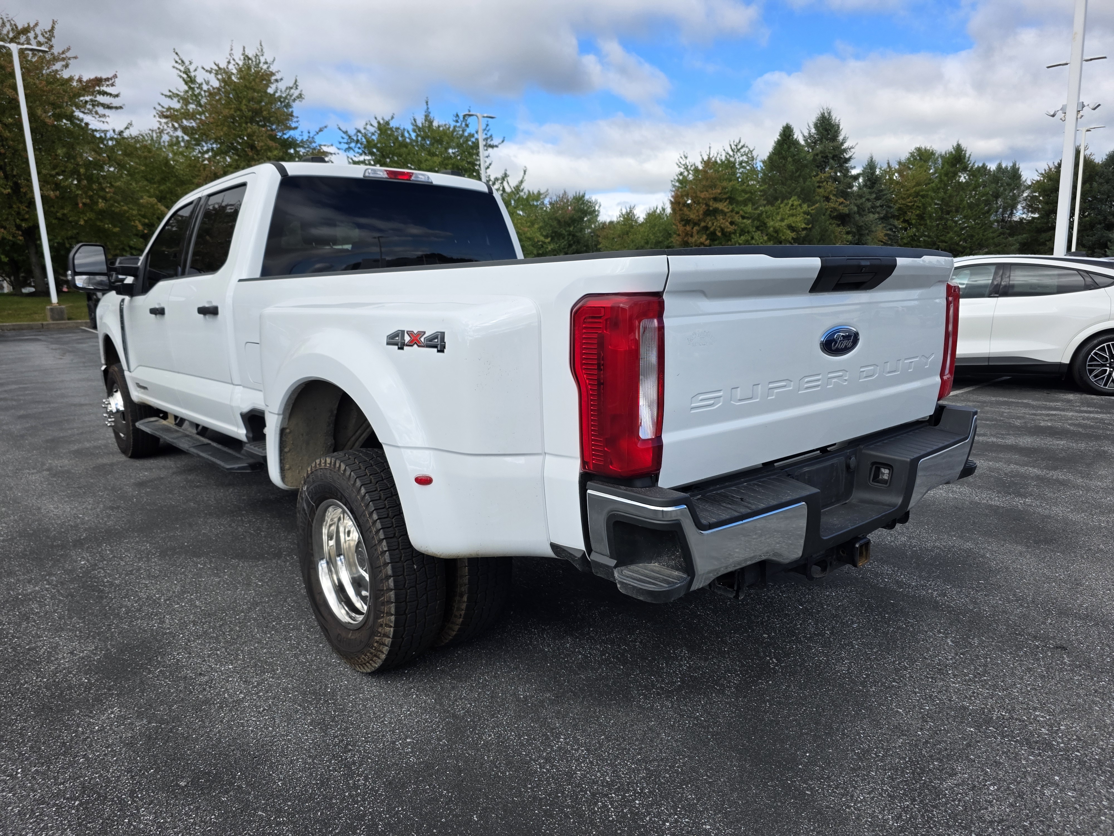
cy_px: 418
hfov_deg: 73.9
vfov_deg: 58.9
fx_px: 740
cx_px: 557
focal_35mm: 23
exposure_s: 1/2820
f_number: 1.7
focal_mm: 6.3
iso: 80
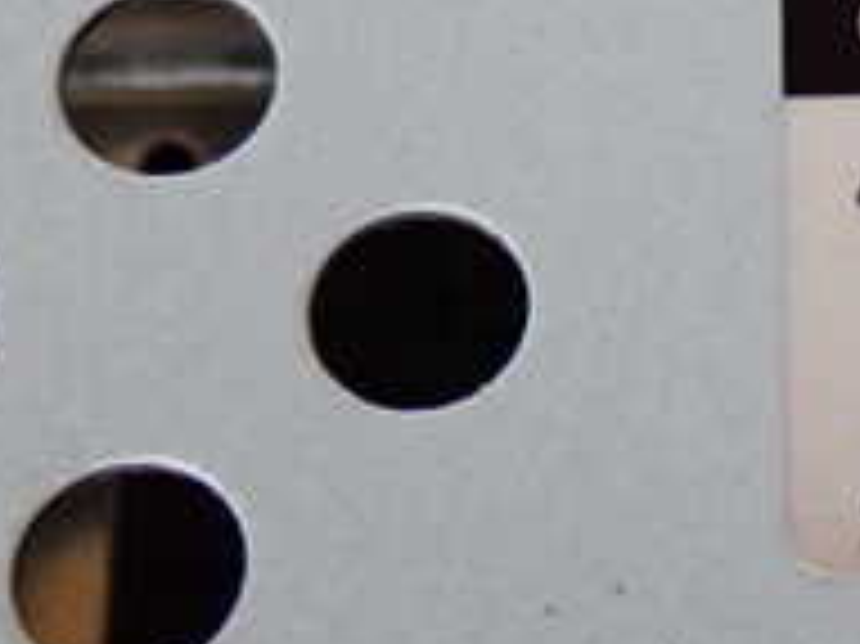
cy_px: 95
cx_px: 1247
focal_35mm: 138
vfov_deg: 10.7
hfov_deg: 13.6
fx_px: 3426
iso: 640
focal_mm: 7.84
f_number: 2.9
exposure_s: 1/40
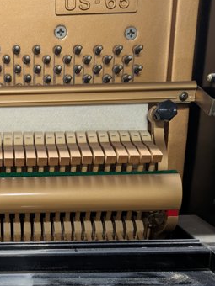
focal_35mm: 53
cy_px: 237
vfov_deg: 34.8
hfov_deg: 25.9
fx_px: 439
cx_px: -7
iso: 276
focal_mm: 5.43
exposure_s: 1/33.3
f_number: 1.89
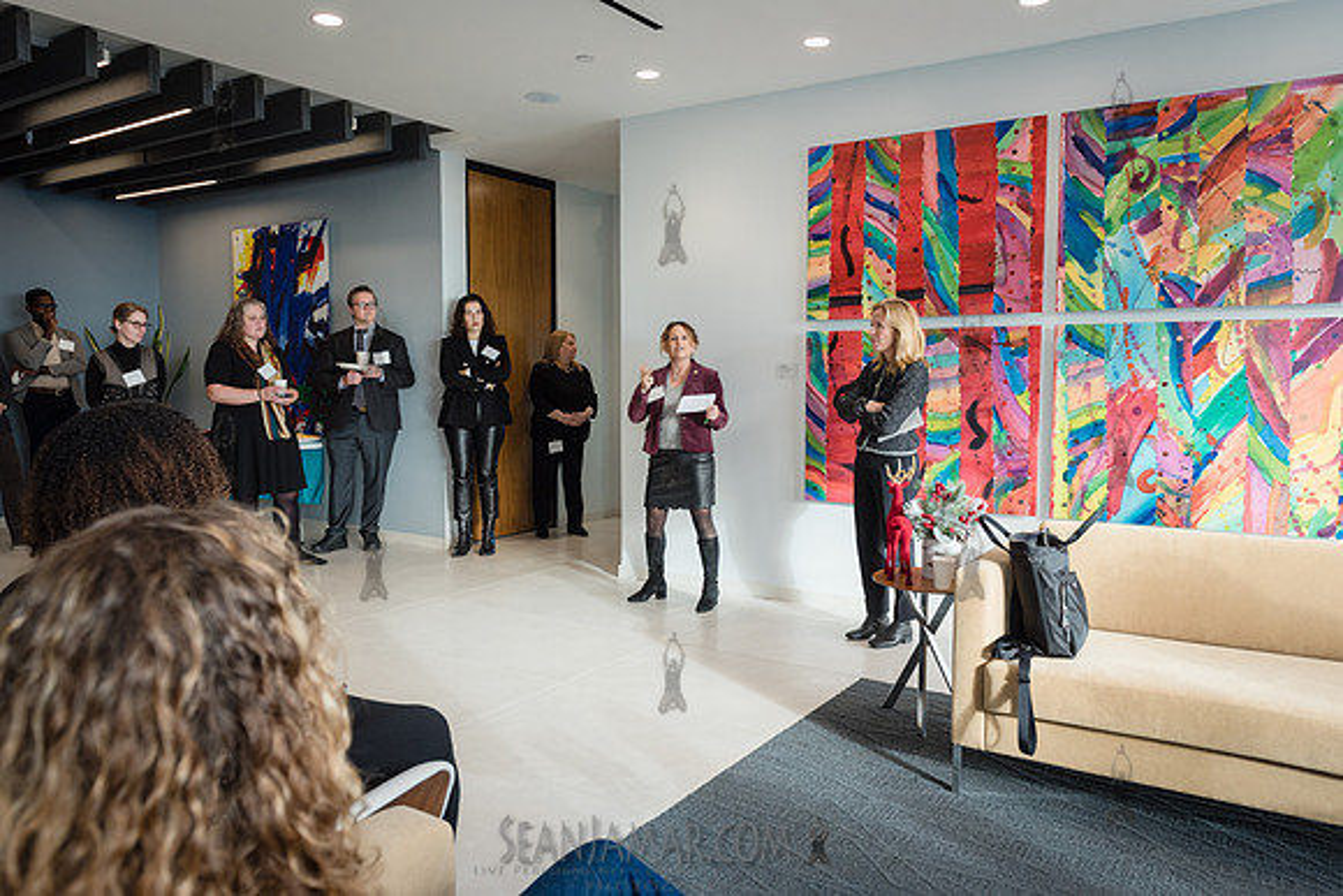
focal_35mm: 26
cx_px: 672
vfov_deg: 49.7
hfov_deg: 69.6
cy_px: 448
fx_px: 967
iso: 500
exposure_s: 1/160
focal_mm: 24
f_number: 5
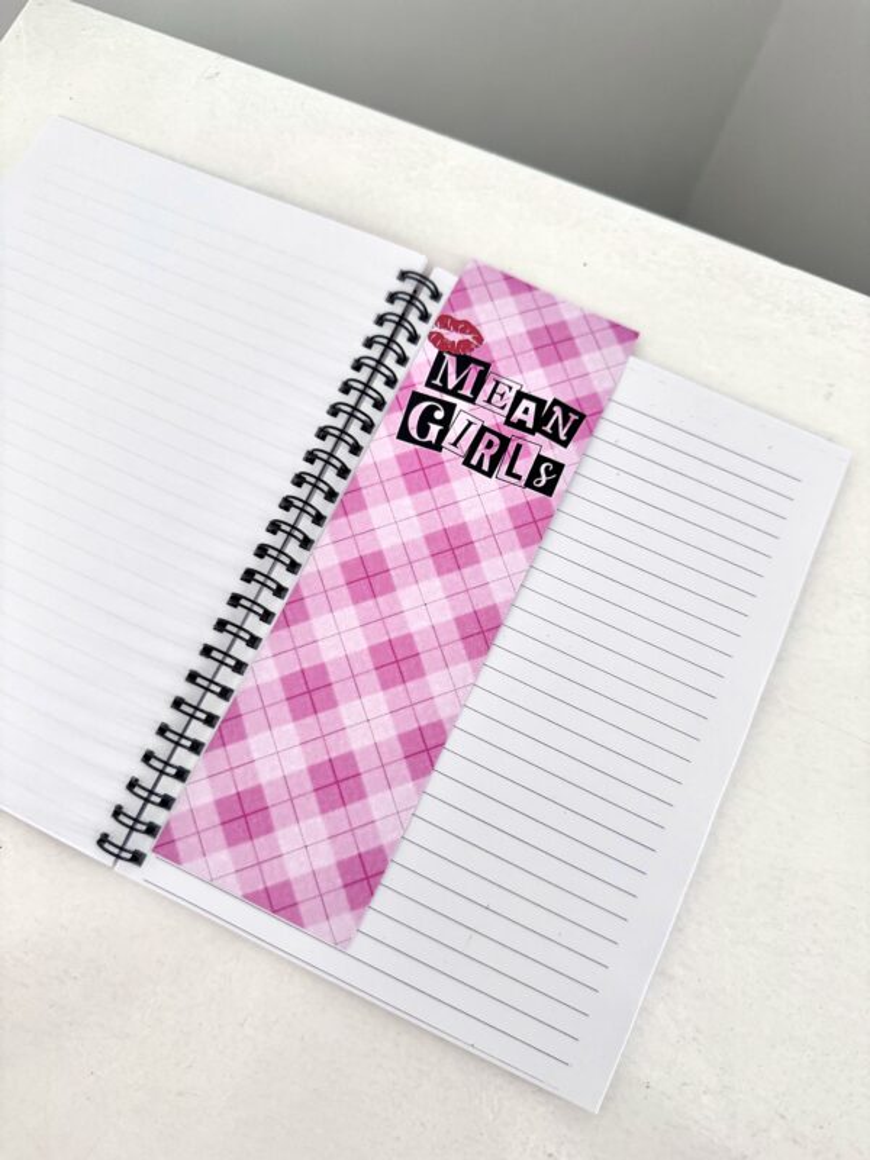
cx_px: 435
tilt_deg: -76.4
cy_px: 580
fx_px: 804
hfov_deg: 56.8
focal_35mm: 24
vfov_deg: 71.6
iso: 200
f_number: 1.78
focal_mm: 6.76
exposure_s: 1/121
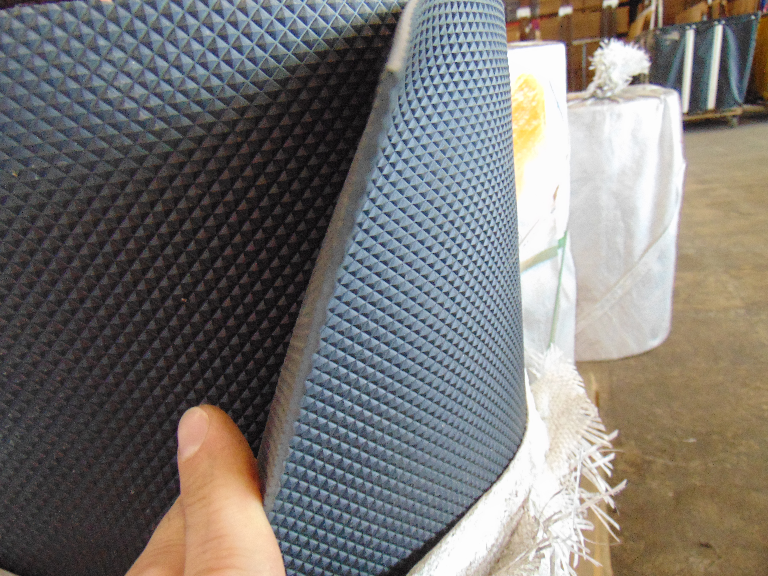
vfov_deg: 54.9
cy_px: 288
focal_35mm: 25
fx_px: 555
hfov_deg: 69.4
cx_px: 384
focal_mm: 4.5
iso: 320
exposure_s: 1/30
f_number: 3
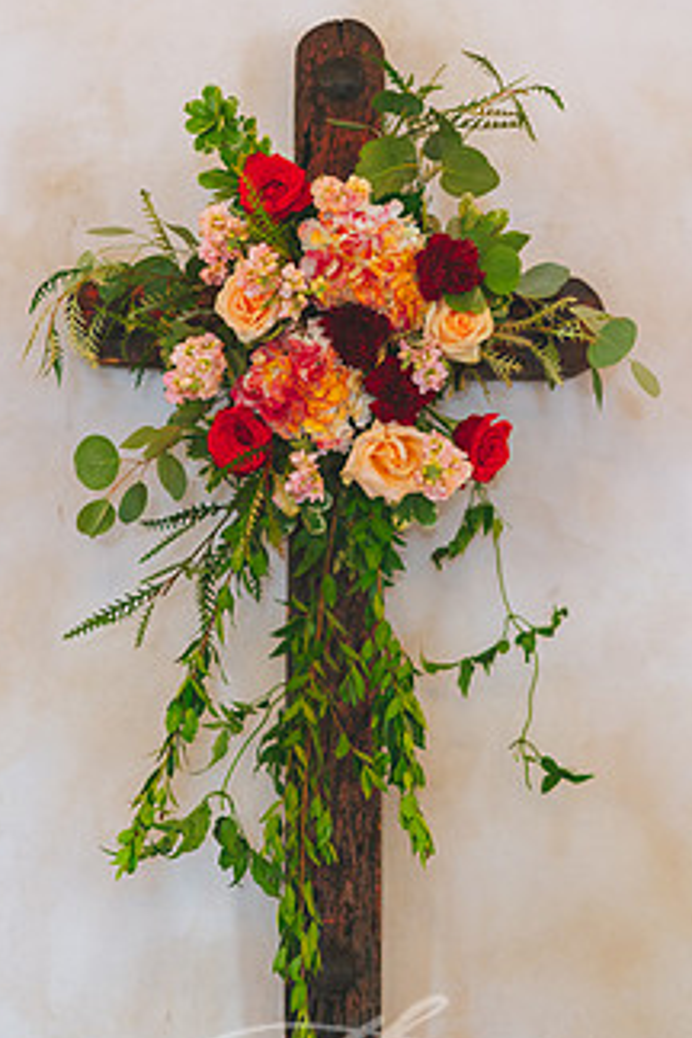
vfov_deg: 17.3
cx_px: 352
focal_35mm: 118
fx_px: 3402
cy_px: 500
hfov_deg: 11.6
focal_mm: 85
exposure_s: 1/125
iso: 1600
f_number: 1.4
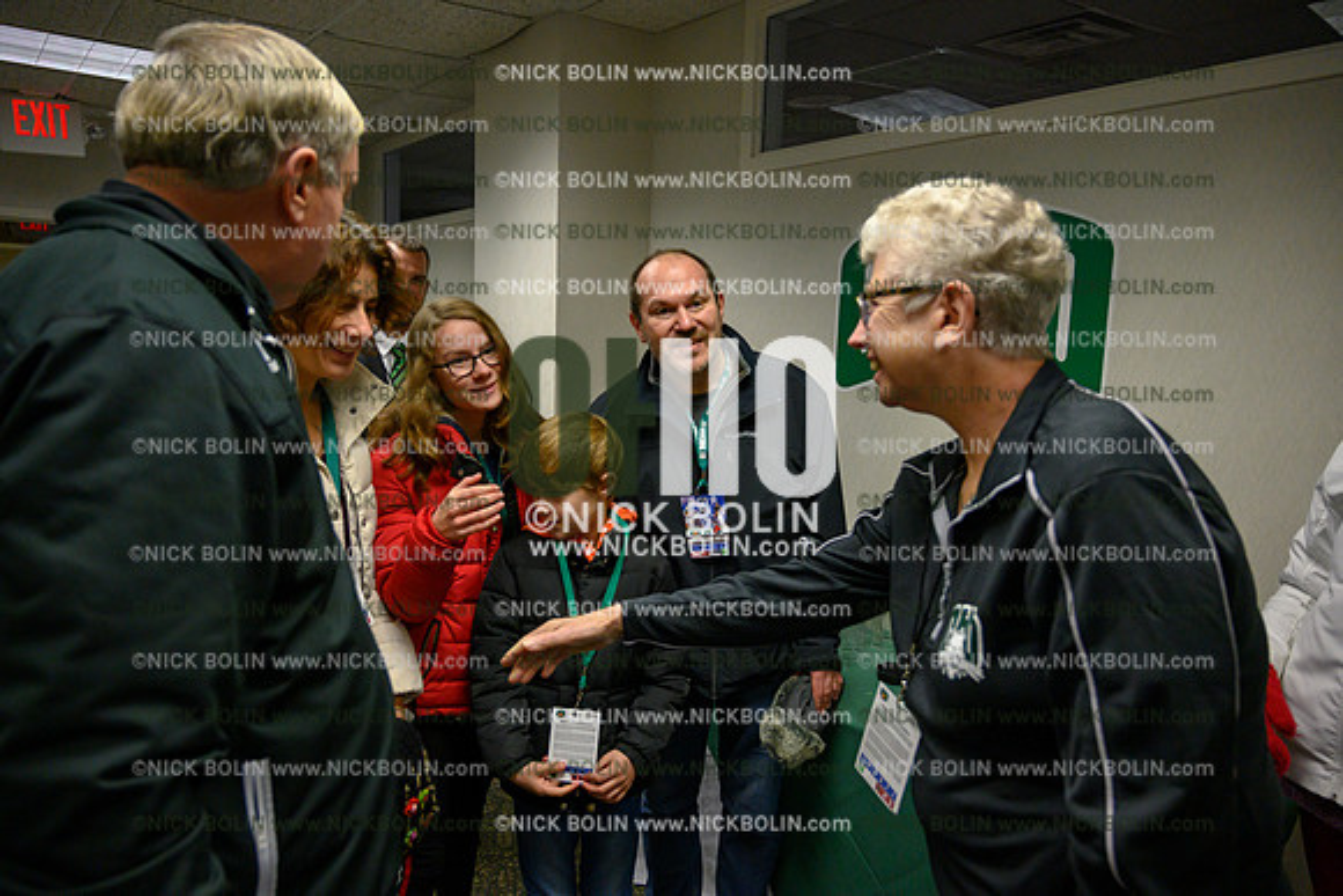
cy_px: 448
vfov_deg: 53.2
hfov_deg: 73.7
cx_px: 672
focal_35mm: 24
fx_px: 896
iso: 5000
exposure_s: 1/500
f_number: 4
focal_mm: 24
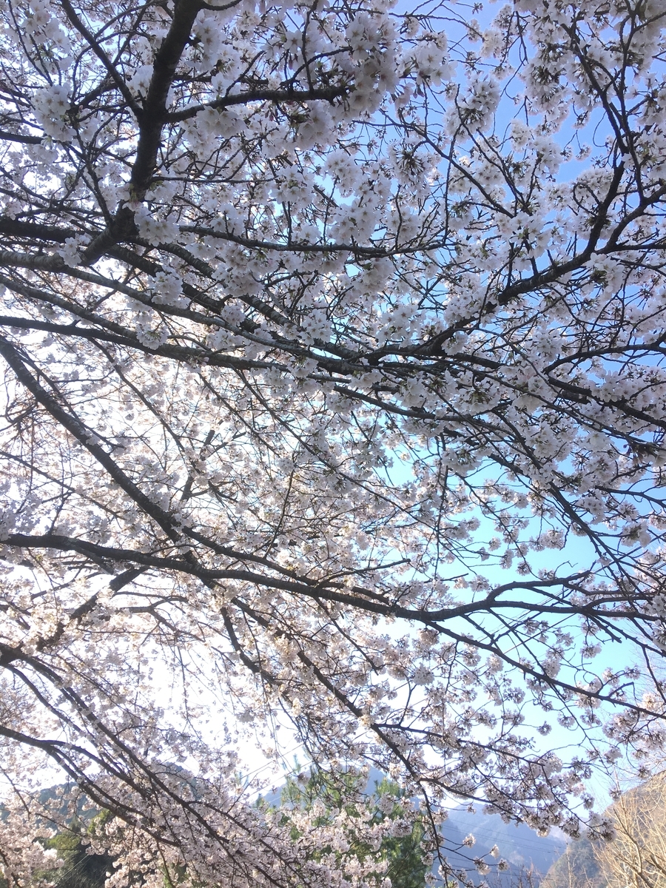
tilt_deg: +41.8
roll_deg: -2.2
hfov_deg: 48.2
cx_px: 333
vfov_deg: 61.7
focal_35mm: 29
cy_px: 444
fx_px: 744
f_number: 2.2
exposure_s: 1/292
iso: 25
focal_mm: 4.15
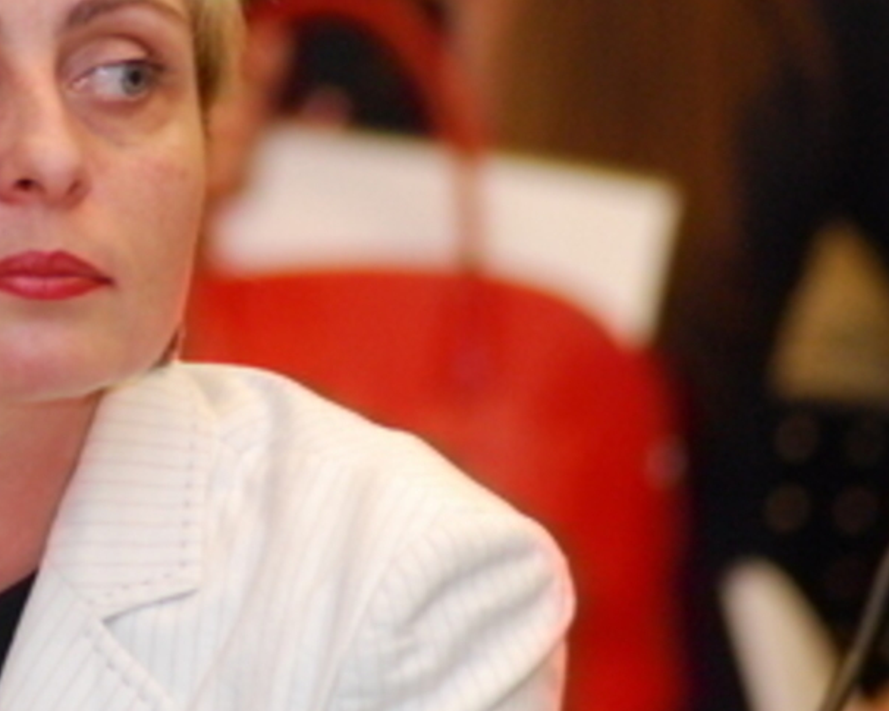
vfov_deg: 2.9
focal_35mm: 536
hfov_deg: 3.6
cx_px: 54
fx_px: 14105
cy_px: 249
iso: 1250
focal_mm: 180
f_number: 4.8
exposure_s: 1/125
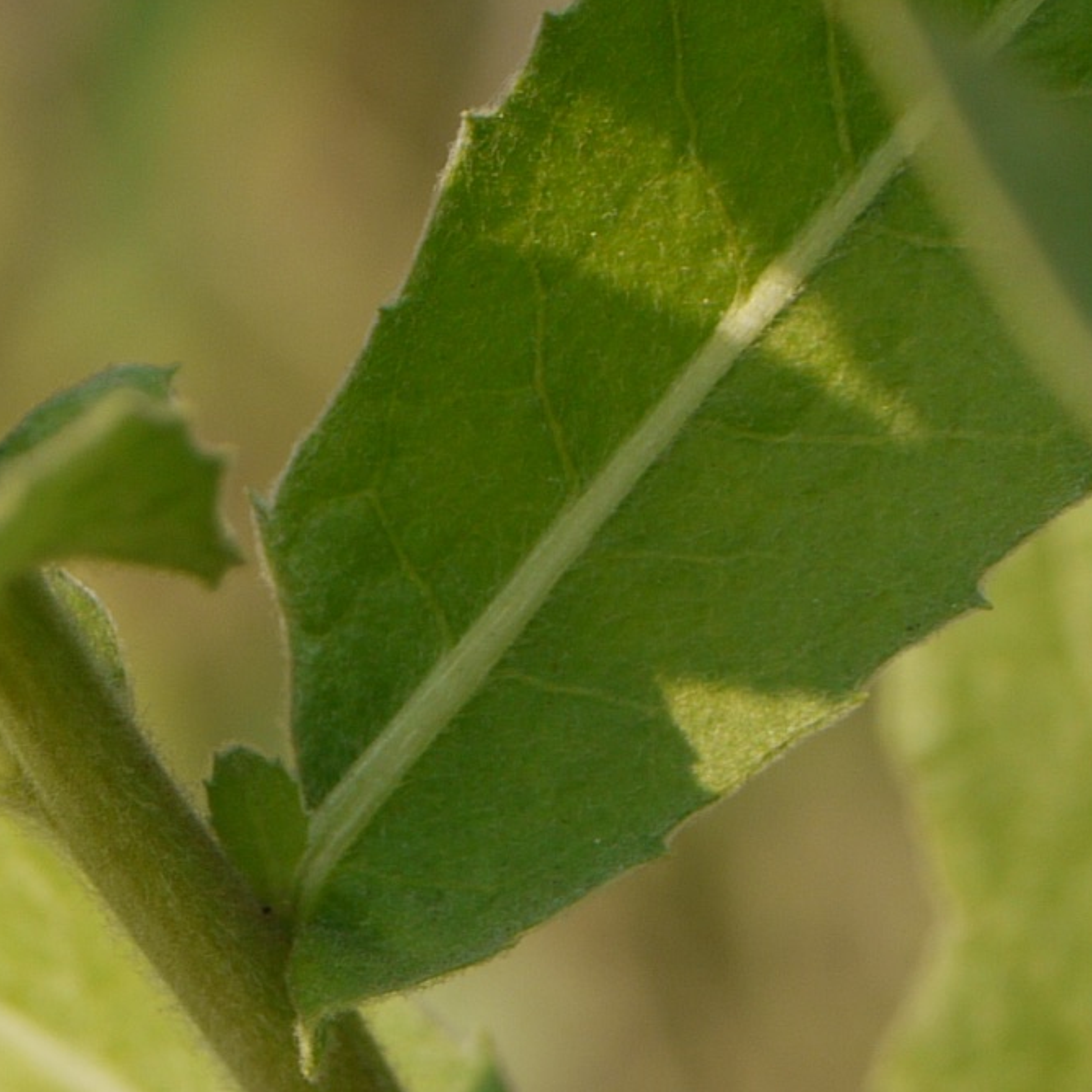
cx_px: 648
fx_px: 3819
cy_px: 548
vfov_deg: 16.3
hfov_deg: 16.3
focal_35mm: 107
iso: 100
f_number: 4.5
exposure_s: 1/500
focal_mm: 45
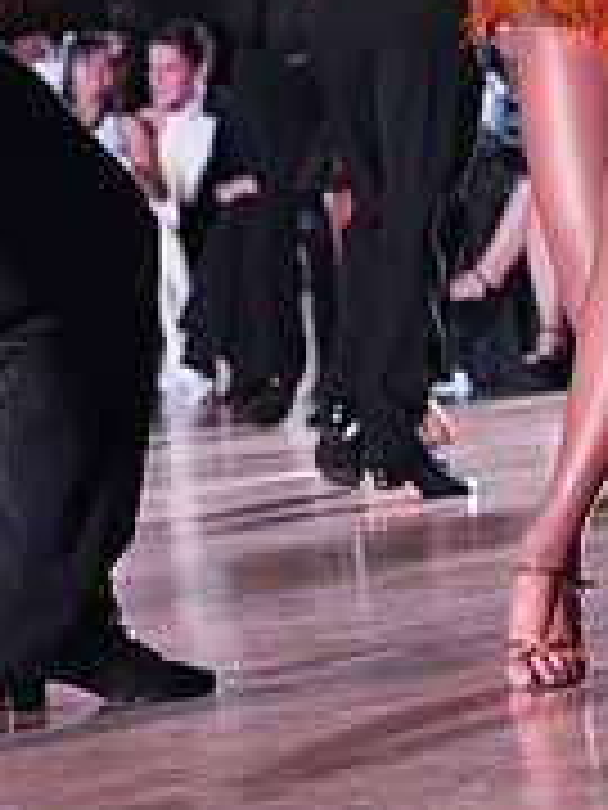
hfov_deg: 6.8
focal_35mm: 217
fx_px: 5082
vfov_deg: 9.0
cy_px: -122
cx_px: 358
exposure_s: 1/400
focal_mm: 70
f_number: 5
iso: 10000
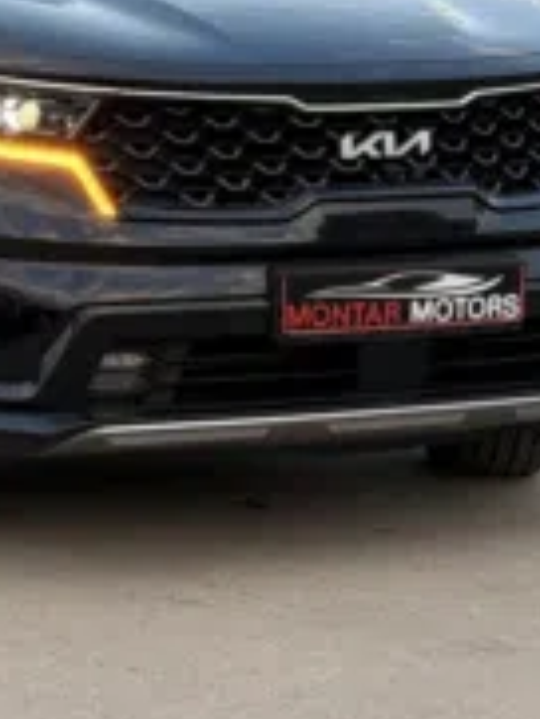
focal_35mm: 141
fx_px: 2929
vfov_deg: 13.9
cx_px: -40
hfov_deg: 10.4
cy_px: 153
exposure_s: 1/286
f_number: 1.78
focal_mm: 6.76
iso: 80
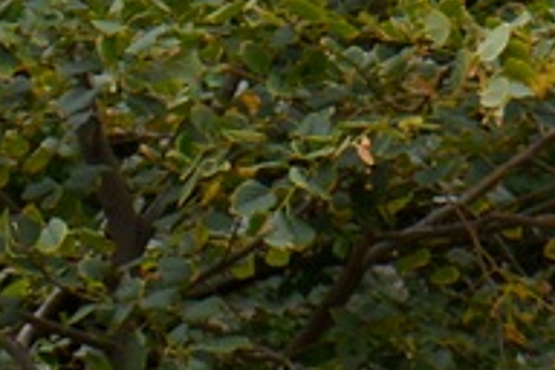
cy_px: 623
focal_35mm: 726
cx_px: -746
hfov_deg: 2.8
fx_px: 11192
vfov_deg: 1.9
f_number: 8
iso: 200
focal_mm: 62
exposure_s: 1/250
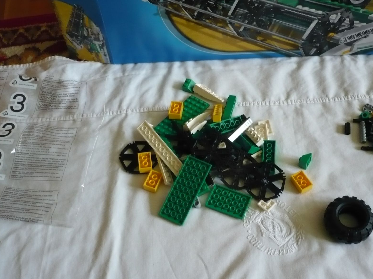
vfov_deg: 32.9
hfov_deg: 42.7
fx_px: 474
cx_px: 224
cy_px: 149
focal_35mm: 44
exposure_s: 1/125
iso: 250
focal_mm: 5.8
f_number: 2.8
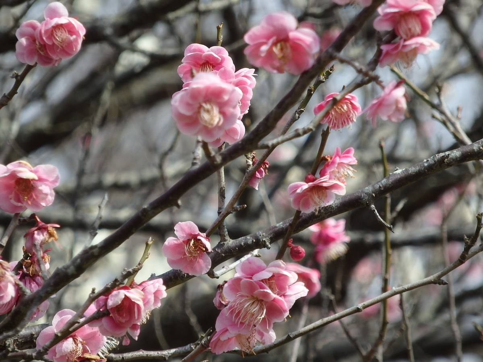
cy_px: 181
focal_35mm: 532
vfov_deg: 2.8
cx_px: 242
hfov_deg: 3.7
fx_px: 7423
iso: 125
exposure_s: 1/250
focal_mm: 95
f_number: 6.9
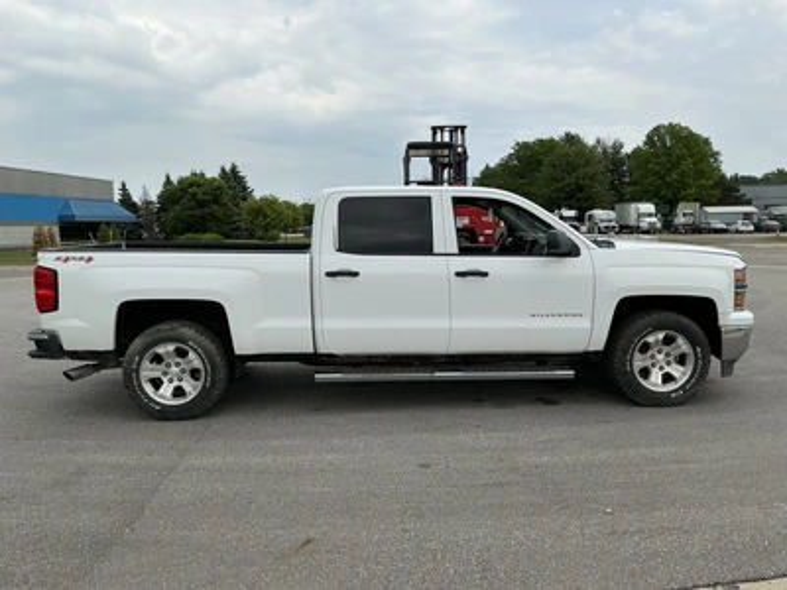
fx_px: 637
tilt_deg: -0.9
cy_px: 295
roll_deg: +0.1
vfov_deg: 49.7
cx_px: 394
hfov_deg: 63.4
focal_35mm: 28
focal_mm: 3
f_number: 1.8
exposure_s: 1/2227
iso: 25
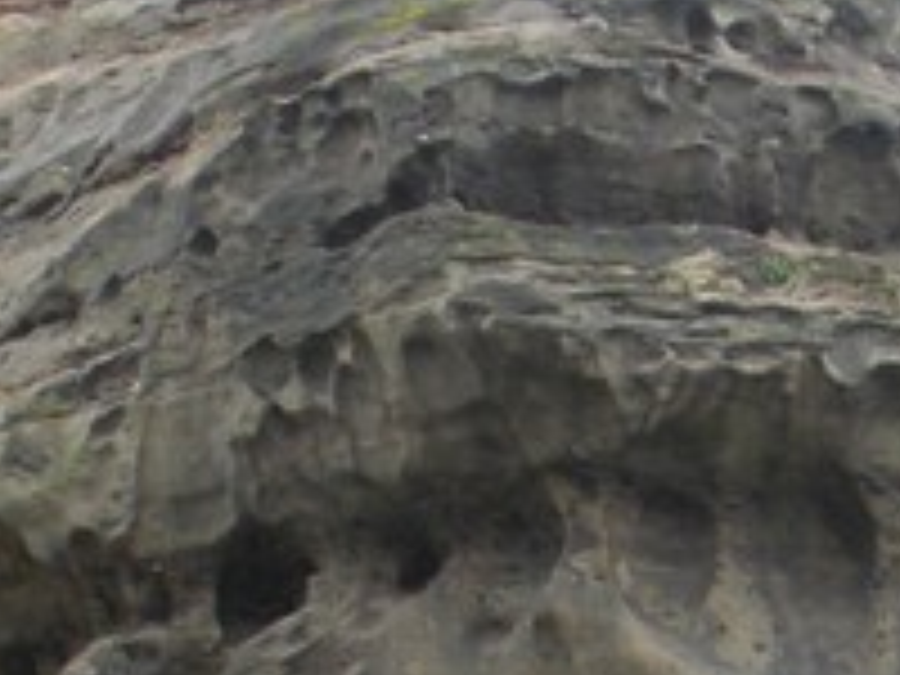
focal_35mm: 220
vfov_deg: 6.6
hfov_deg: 9.0
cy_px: 1089
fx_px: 5720
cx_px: 788
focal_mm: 7.7
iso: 70
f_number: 4
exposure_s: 1/71.5
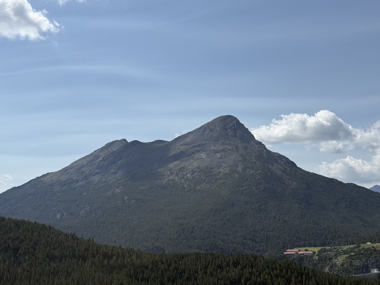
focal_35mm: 57
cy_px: 152
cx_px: 198
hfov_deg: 33.8
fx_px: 626
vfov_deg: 25.7
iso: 64
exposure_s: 1/11364
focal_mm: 6.76
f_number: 1.78
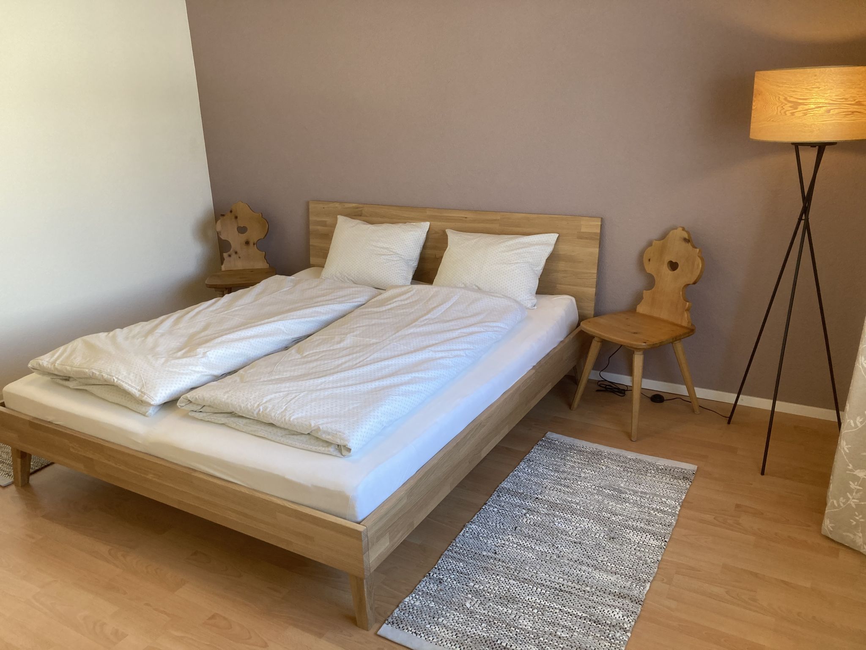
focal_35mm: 28
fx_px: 700
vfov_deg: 49.7
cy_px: 325
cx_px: 433
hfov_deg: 63.4
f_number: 1.8
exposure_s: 1/121
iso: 80
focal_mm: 3.99
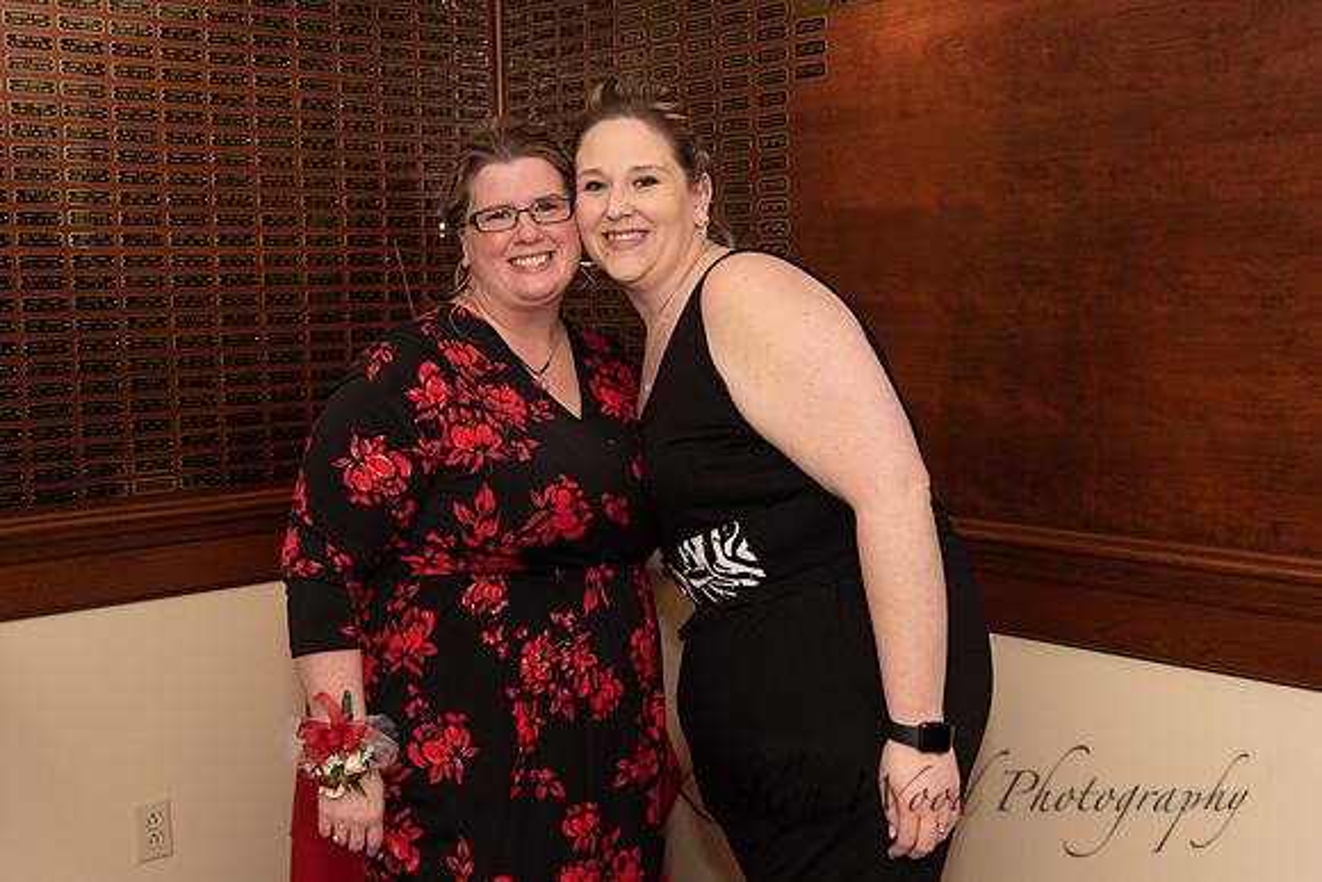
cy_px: 441
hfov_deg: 44.5
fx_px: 1616
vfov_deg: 30.5
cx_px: 661
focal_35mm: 44
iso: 800
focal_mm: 44
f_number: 4
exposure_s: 1/200
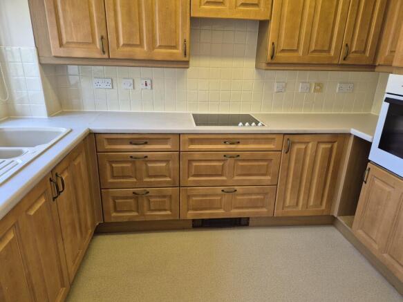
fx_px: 268
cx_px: 202
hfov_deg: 73.9
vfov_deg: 58.9
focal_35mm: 23
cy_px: 151
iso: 250
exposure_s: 1/100
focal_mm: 5.4
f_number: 1.8
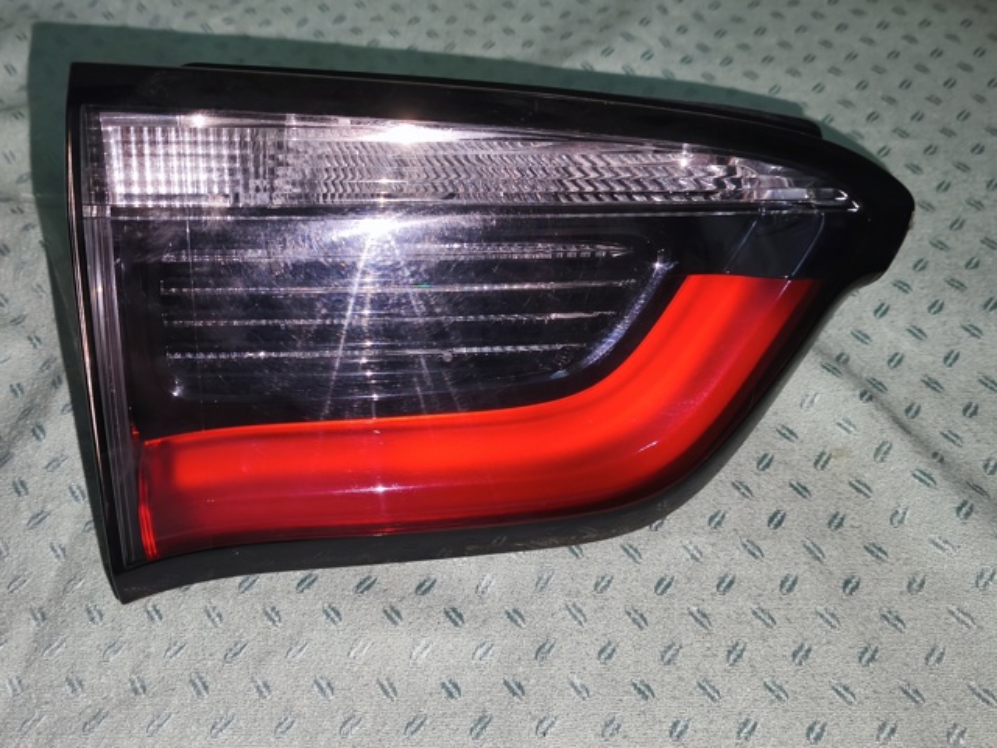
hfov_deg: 52.6
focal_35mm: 35
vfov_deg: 40.7
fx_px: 1008
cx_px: 498
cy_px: 374
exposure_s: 1/50
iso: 400
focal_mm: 5.35
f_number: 1.7
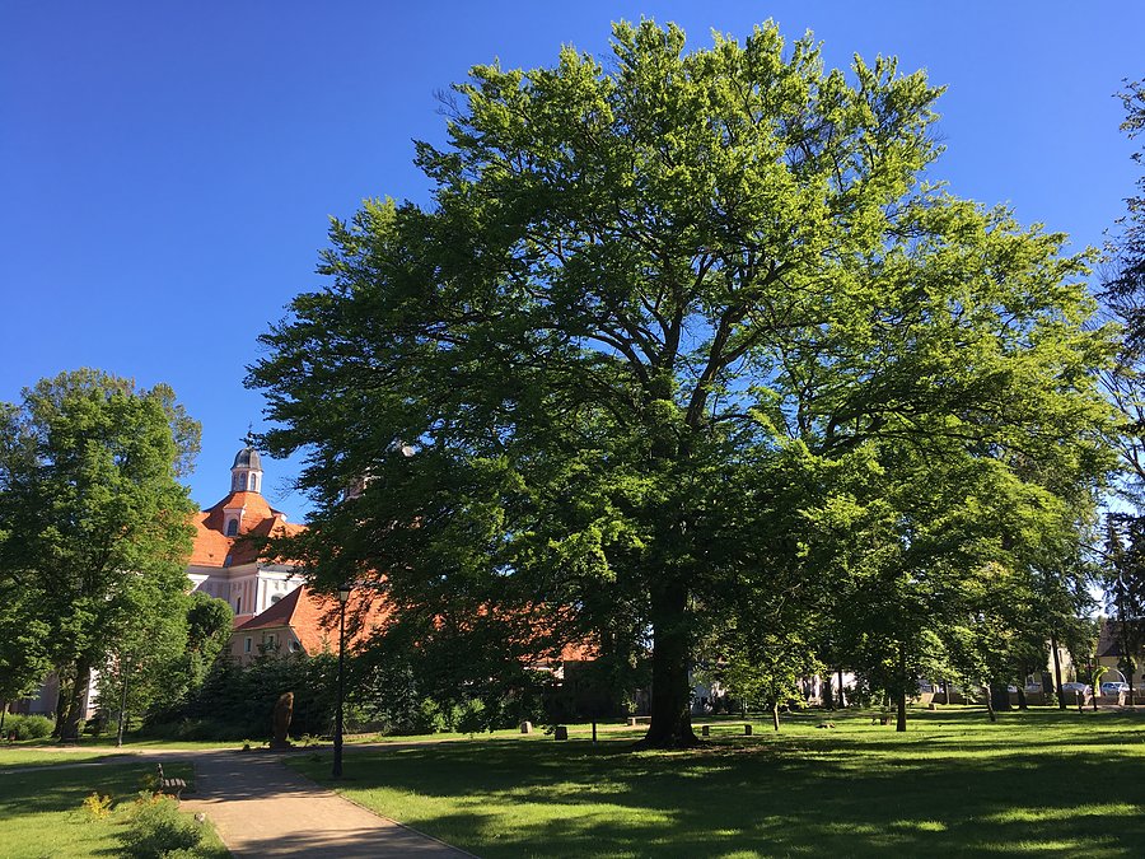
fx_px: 959
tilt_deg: +15.3
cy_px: 430
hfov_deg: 61.7
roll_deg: +1.1
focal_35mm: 29
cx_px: 572
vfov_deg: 48.2
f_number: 2.2
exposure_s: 1/538
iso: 25
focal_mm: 4.15
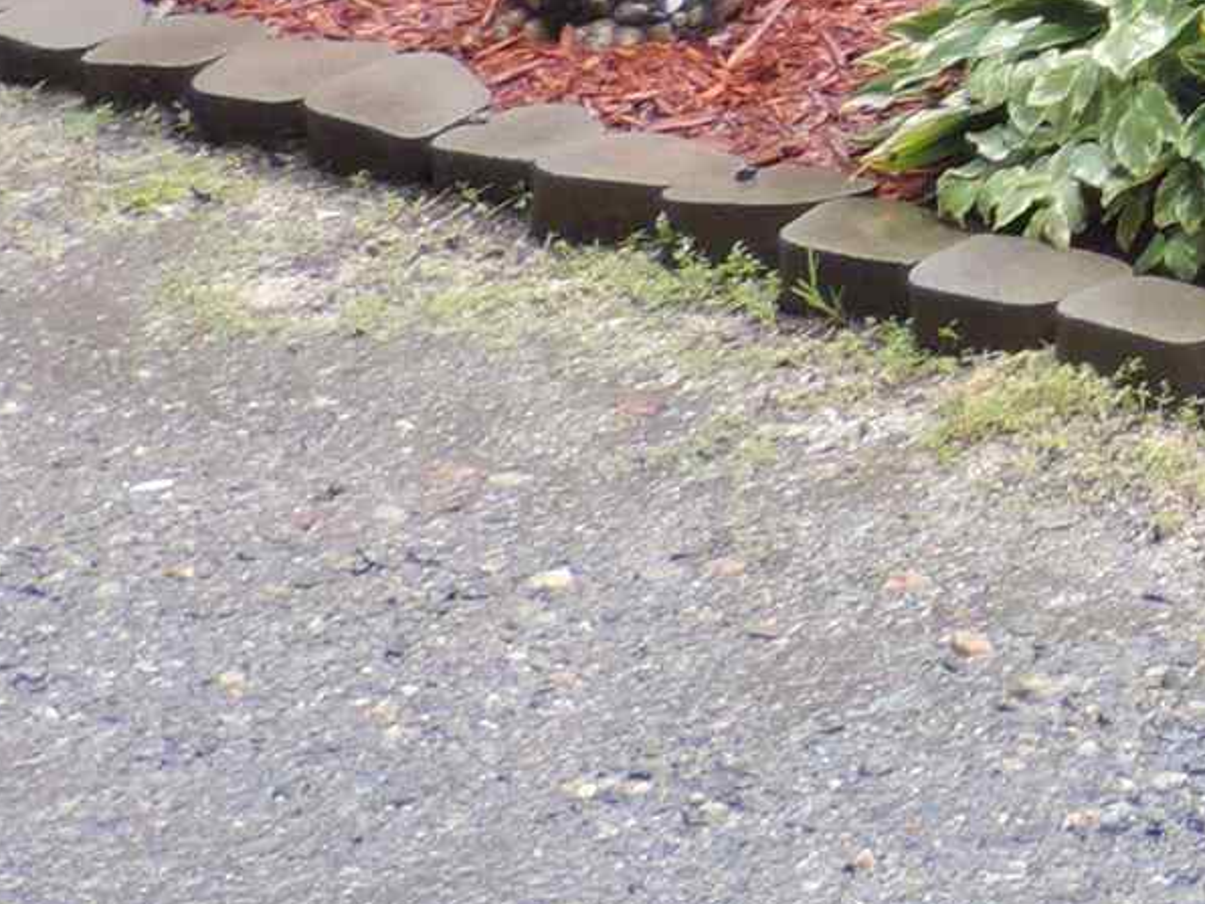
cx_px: 2976
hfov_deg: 10.0
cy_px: -1333
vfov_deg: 8.0
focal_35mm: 170
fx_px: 5918
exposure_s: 1/50
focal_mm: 5.8
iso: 80
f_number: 3.2
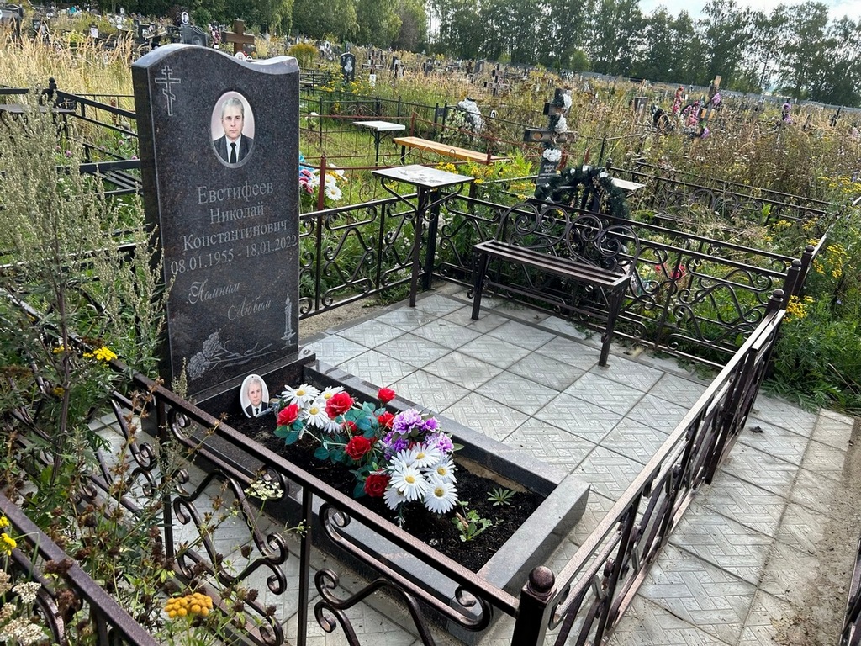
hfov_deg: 67.3
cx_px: 430
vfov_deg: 53.1
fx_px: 647
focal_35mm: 26
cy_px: 323
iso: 50
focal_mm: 5.7
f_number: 1.5
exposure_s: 1/1266
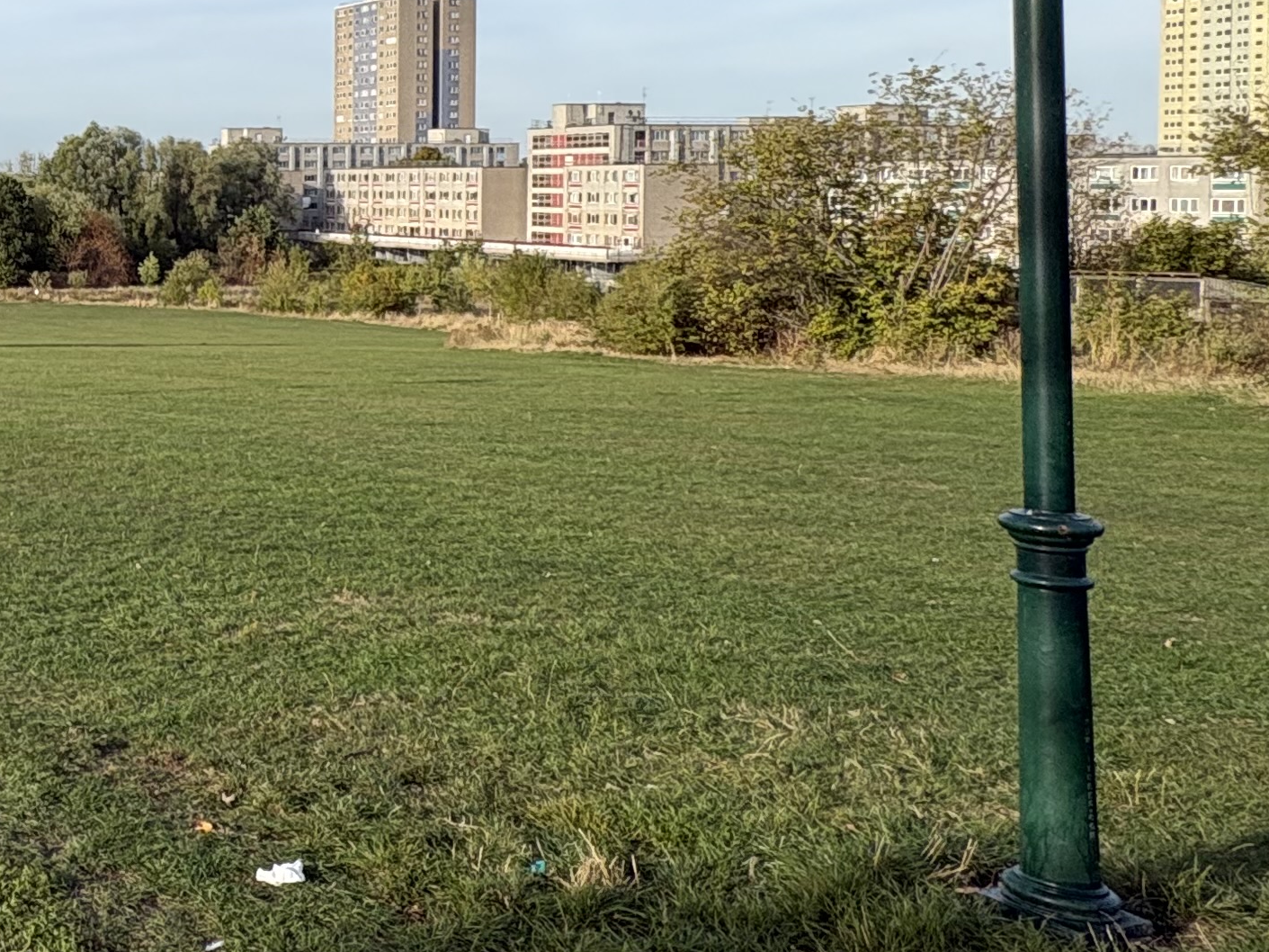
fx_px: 1466
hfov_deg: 34.9
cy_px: 215
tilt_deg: -0.7
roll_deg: +0.3
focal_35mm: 40
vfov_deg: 35.0
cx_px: -325
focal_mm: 2.22
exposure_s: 1/1198
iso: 50
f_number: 2.2
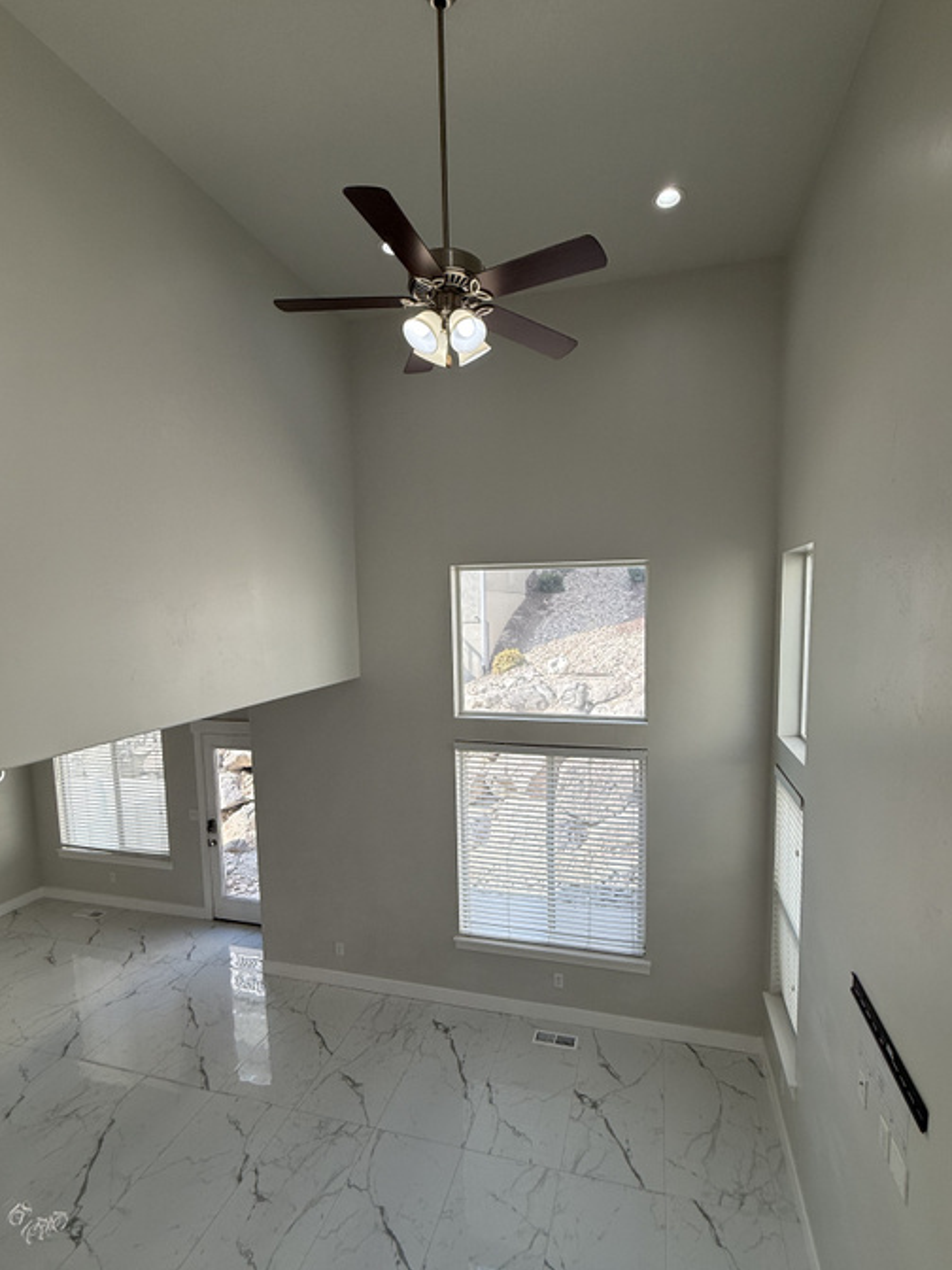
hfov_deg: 78.0
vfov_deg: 94.4
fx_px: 587
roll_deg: +1.1
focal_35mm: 16
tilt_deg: -4.8
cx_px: 514
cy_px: 665
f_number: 2.2
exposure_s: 1/321
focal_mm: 2.22
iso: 50
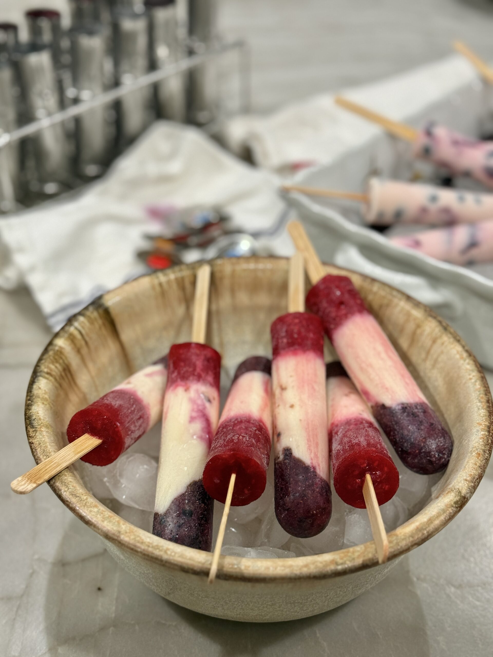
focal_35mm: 48
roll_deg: -0.1
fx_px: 911
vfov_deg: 39.7
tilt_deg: -38.3
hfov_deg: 30.3
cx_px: 246
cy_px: 328
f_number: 1.78
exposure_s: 1/40
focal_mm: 6.76
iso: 200
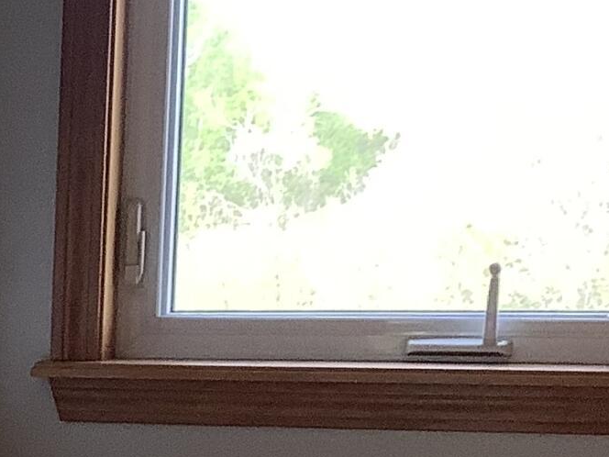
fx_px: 2463
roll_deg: -0.3
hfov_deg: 13.0
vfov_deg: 10.3
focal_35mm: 140
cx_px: -417
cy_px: 650
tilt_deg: -11.5
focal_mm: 3.3
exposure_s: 1/60
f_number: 2.4
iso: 50
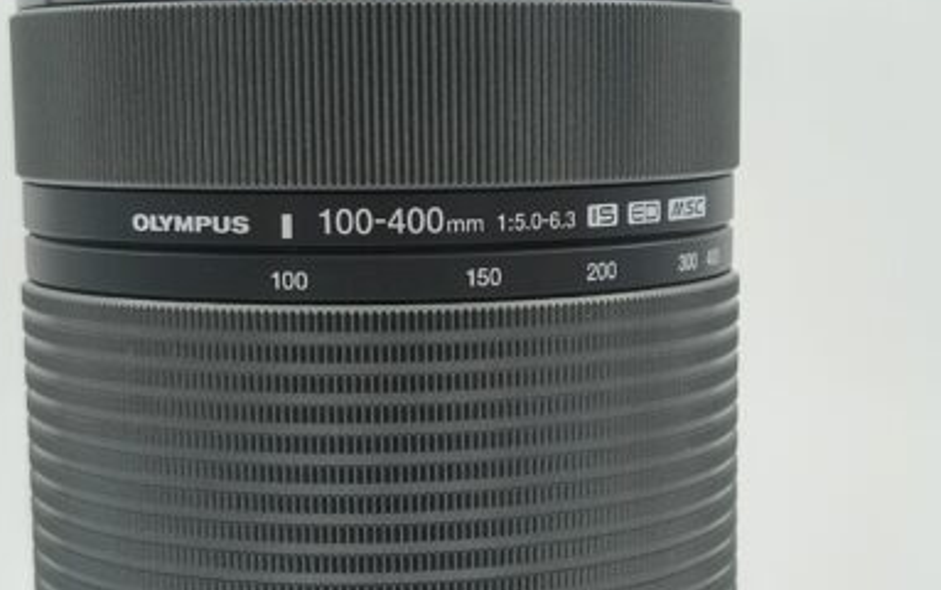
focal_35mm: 34
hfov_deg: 56.4
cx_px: 396
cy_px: 318
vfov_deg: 37.3
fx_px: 873
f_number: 1.8
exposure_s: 1/350
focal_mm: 5.56
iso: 100
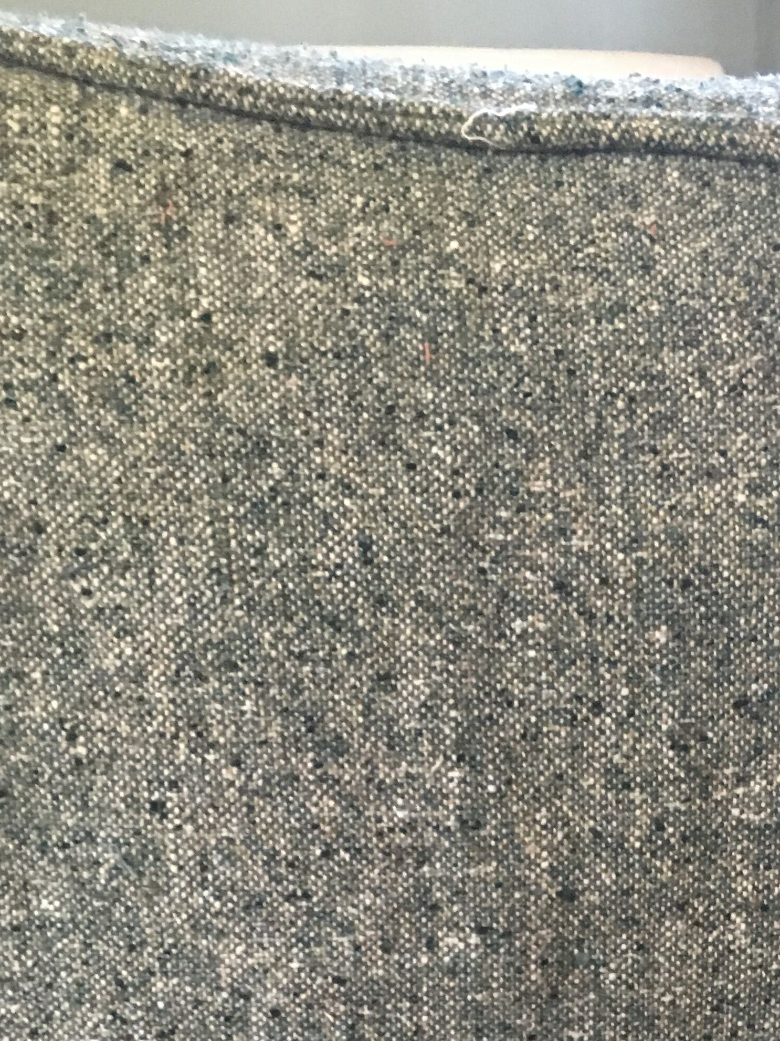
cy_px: 1008
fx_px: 1773
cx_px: 632
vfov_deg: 30.7
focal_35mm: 59
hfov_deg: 24.4
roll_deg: +0.4
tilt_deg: -24.5
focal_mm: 4.15
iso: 250
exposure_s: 1/17
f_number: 2.2
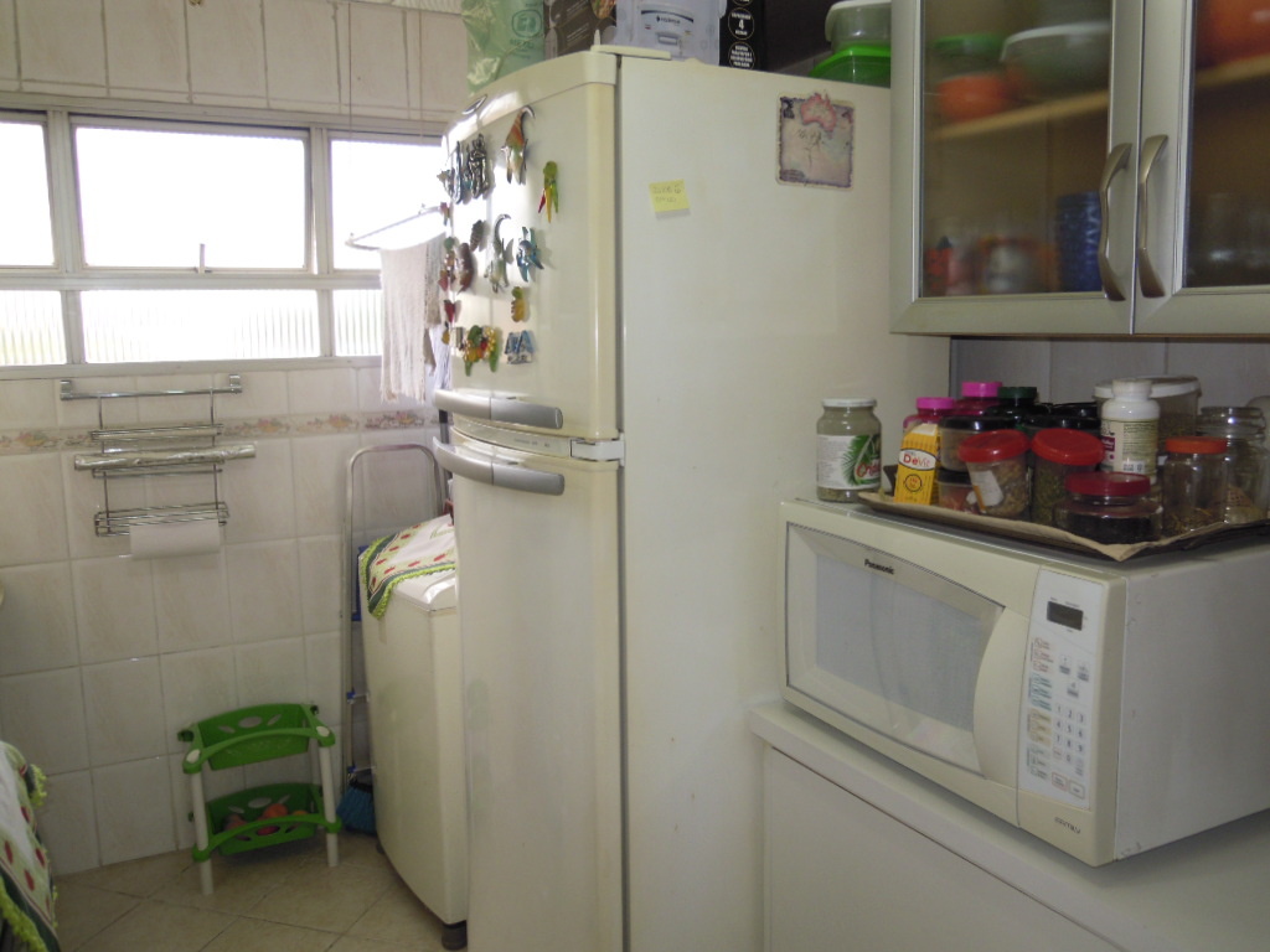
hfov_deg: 63.4
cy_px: 476
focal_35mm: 28
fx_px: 1027
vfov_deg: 49.7
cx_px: 635
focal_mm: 5
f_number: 2.7
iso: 140
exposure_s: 1/80
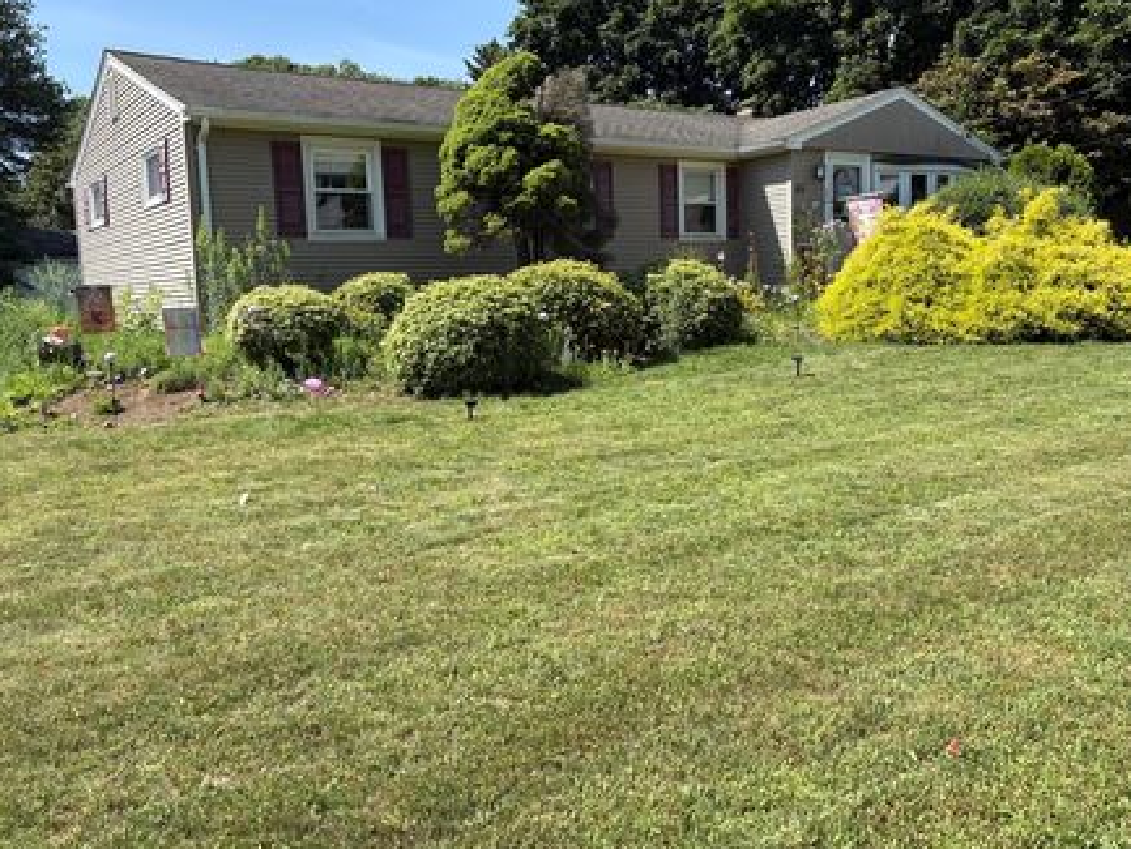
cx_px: 609
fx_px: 980
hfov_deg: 59.9
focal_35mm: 30
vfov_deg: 46.8
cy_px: 385
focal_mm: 5.96
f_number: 1.6
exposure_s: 1/1901
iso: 50
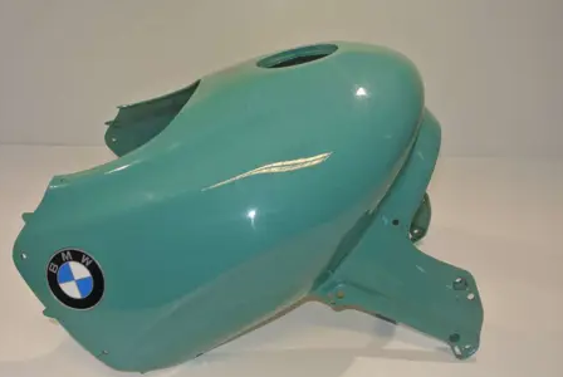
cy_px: 225
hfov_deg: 53.0
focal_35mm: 36
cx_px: 261
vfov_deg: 36.8
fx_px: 564
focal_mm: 11.4
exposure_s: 1/60
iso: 200
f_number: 3.5
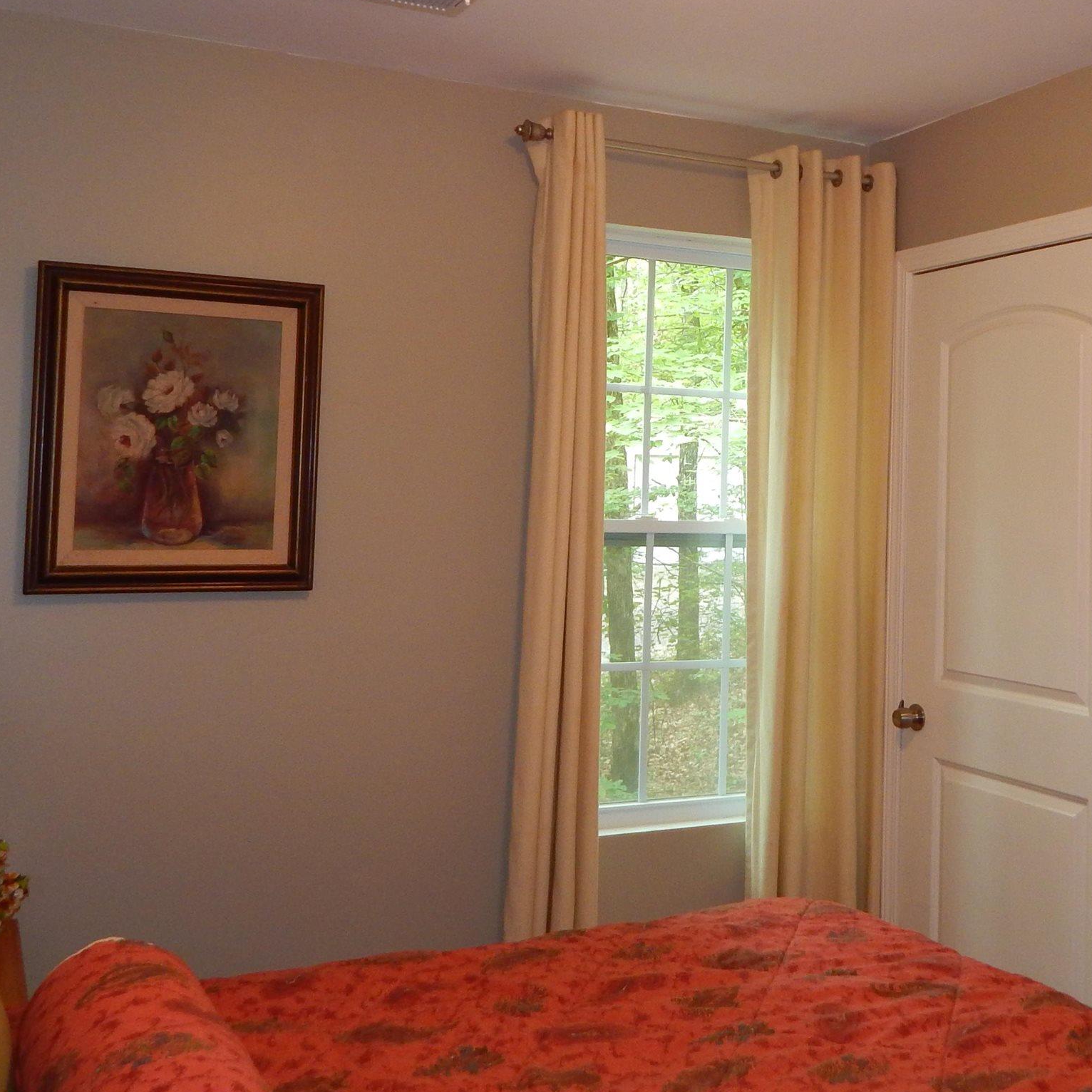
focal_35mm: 39
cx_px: 726
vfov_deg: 42.6
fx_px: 1392
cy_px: 428
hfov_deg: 42.3
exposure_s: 1/30
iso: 200
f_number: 3
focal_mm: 4
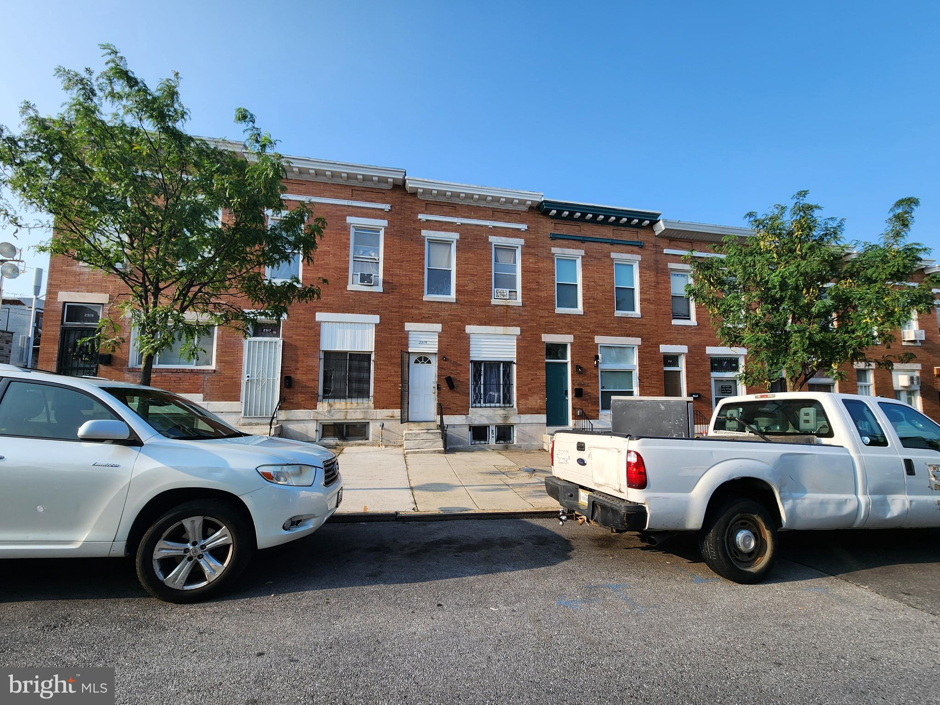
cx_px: 470
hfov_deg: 106.2
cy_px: 352
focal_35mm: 13
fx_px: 353
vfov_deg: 89.9
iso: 50
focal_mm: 2.2
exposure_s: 1/1078
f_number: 2.2
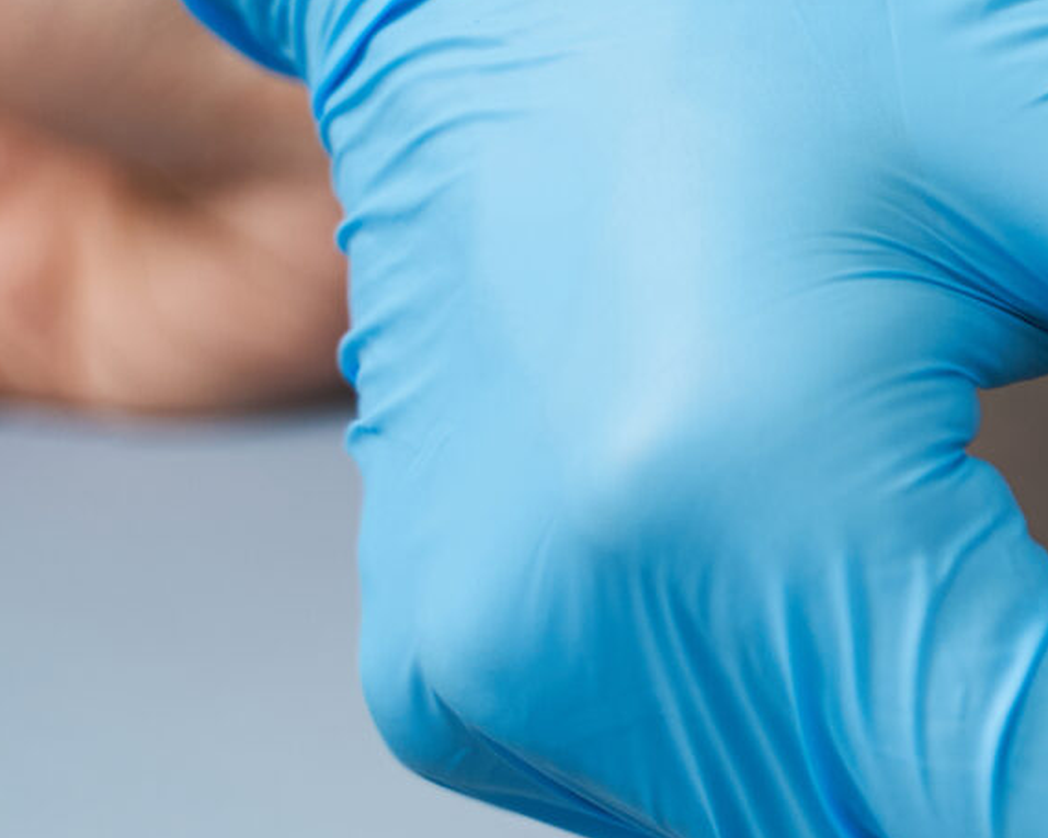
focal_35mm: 156
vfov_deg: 9.9
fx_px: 4839
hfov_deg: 11.2
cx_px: 2127
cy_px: 354
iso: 250
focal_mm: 37
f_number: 2.8
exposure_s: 1/100
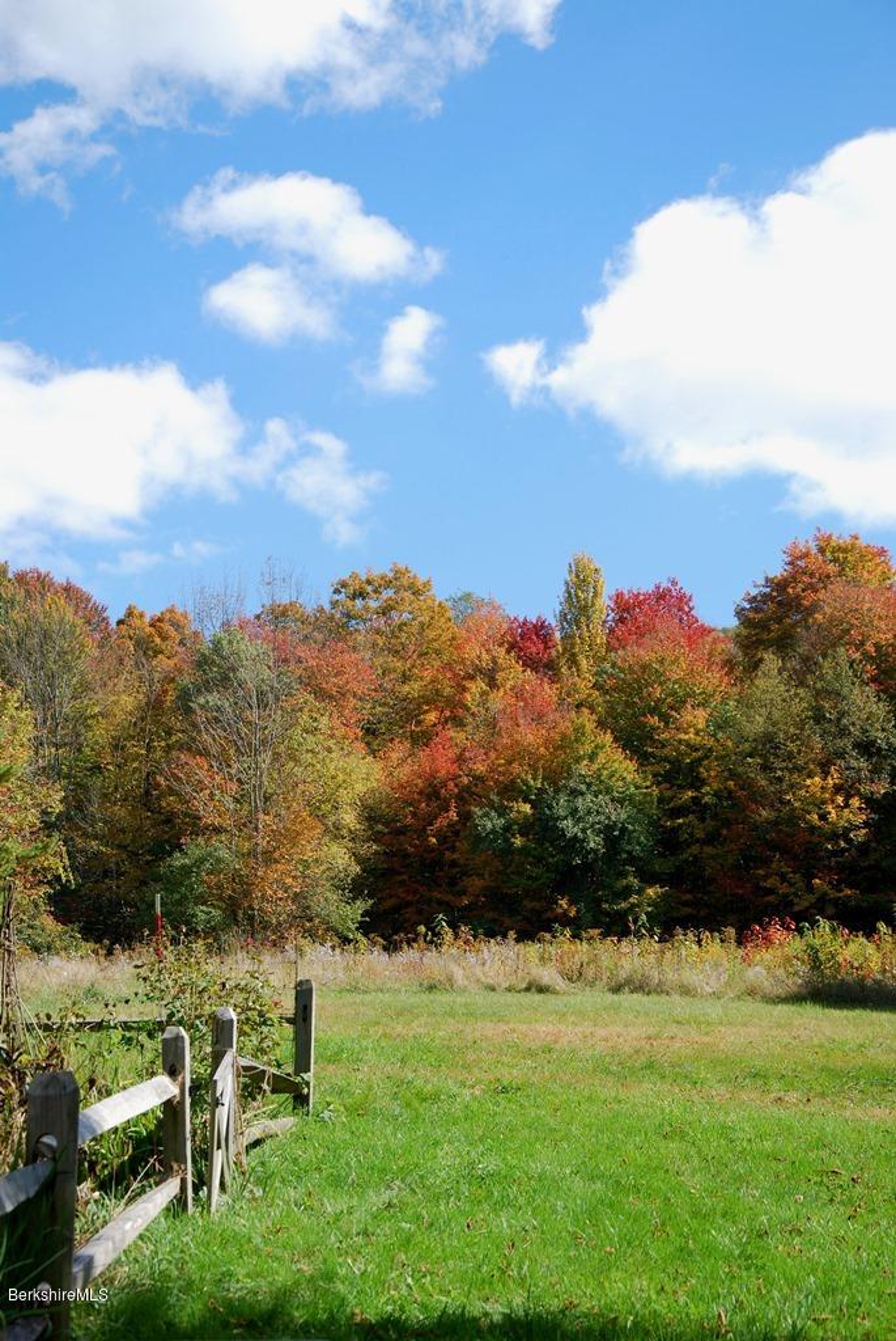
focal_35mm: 68
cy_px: 670
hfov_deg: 20.2
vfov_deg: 29.8
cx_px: 448
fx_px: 2514
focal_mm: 45
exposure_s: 1/200
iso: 100
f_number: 7.1
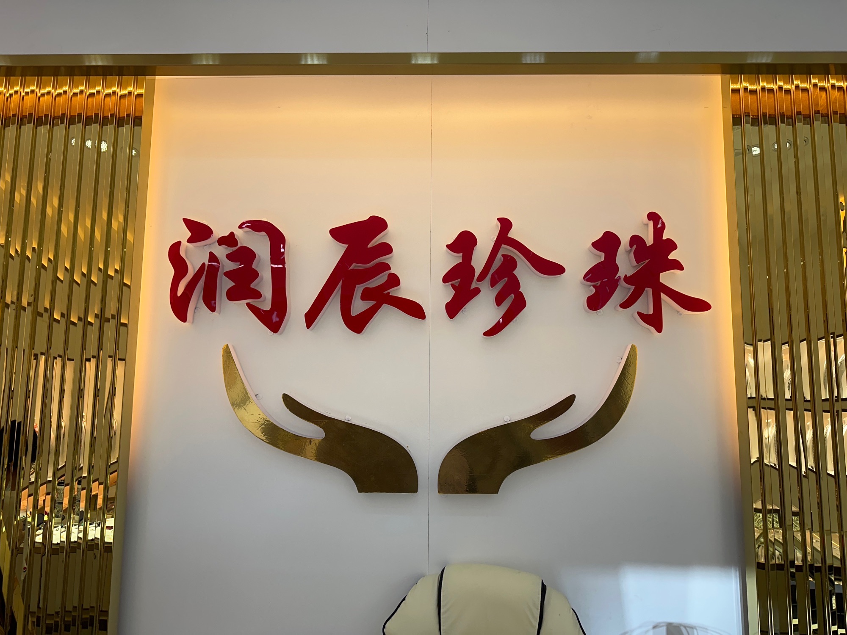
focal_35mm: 24
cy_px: 318
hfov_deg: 71.6
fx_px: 587
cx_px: 424
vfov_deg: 56.8
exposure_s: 1/680
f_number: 1.78
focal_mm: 6.86
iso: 80
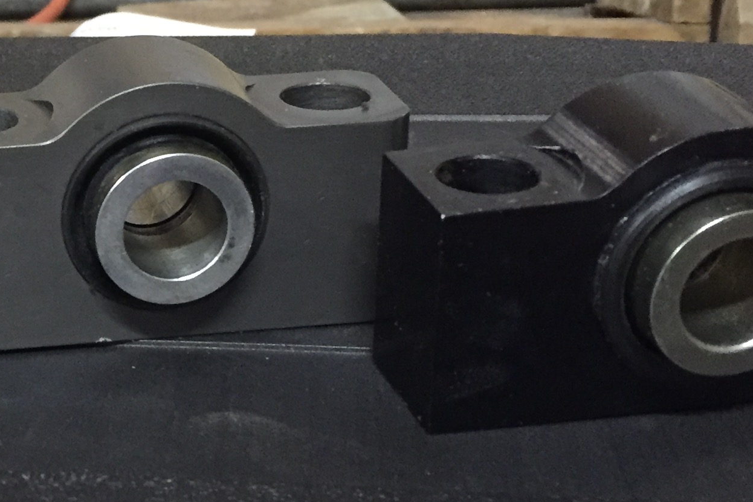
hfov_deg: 24.5
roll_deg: +2.6
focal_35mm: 79
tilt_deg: -26.3
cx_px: -5
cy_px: 319
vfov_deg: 17.3
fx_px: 1652
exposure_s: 1/15
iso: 250
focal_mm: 4.15
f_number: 2.2
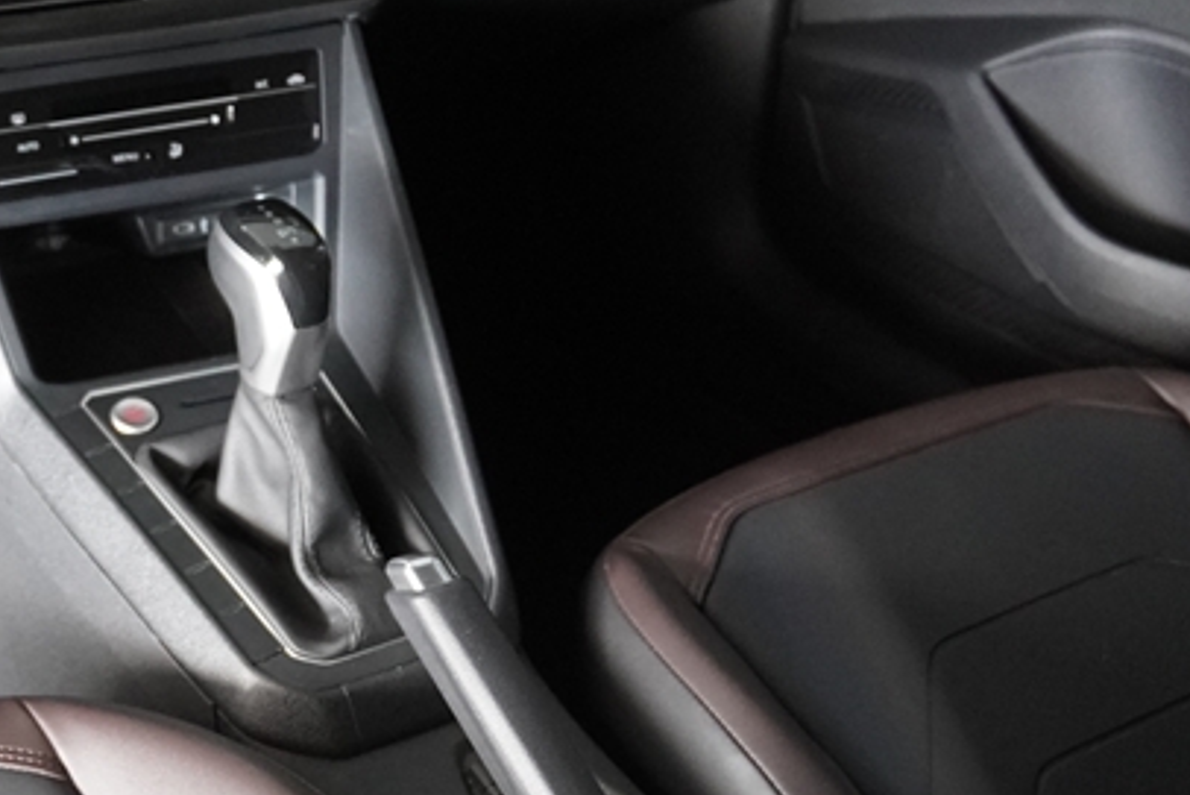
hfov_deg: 28.8
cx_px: -67
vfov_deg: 21.1
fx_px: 2125
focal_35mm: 64
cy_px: 292
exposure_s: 1/160
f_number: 2.8
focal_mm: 17
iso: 3200
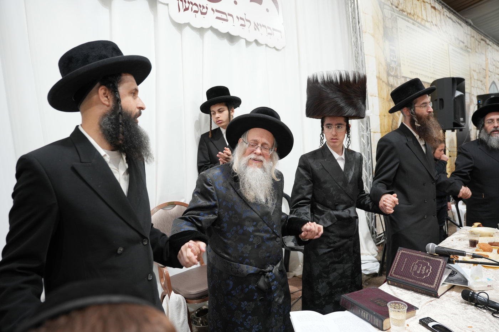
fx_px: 333
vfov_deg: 53.1
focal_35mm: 24
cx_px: 250
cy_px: 166
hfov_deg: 73.8
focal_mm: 24
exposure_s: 1/125
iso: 500
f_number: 3.5
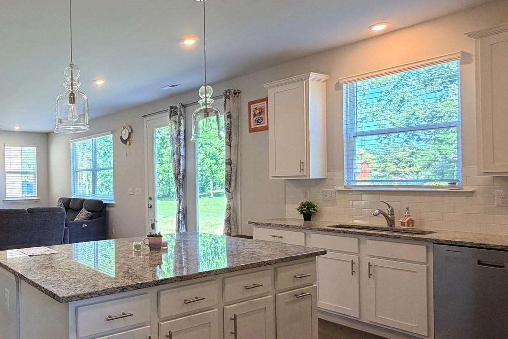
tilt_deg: -0.3
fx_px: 381
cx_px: 68
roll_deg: +1.0
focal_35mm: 27
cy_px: 181
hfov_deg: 59.2
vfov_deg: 47.9
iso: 320
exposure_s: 1/120
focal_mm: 2.22
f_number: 2.2
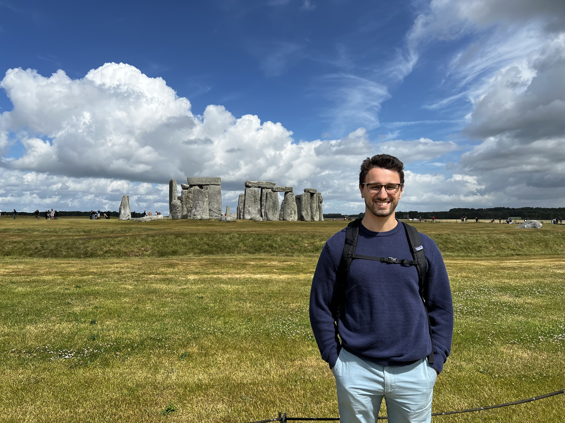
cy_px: 212
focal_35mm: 26
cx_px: 282
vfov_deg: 53.1
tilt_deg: +0.8
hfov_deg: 67.3
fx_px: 424
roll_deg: +0.4
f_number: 1.5
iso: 50
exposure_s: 1/6579
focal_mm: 5.7
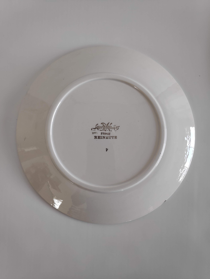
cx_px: 105
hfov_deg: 66.0
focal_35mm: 20
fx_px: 162
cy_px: 140
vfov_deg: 81.7
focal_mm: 3.94
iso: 238
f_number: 1.9
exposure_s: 1/100
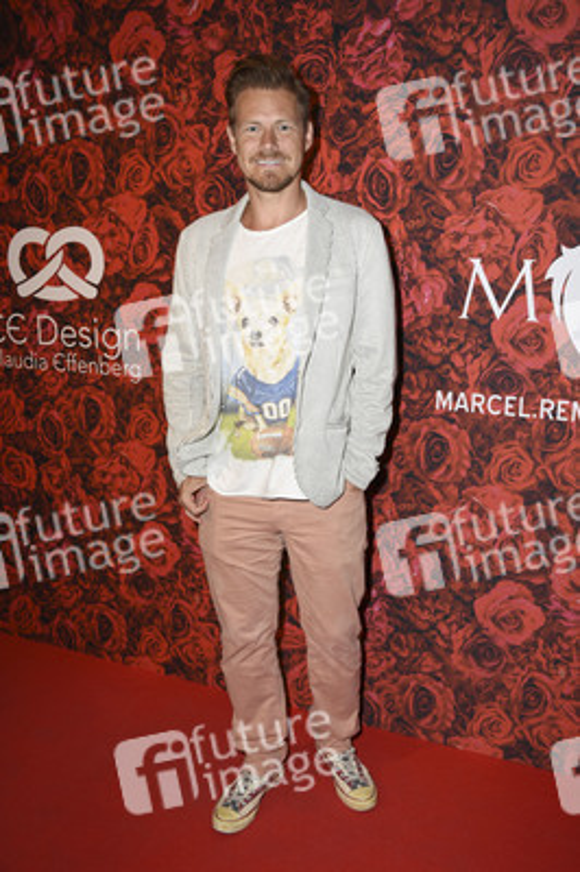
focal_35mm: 33
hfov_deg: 39.9
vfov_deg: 57.3
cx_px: 290
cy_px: 436
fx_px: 799
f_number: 4.5
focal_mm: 22
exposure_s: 1/160
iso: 100
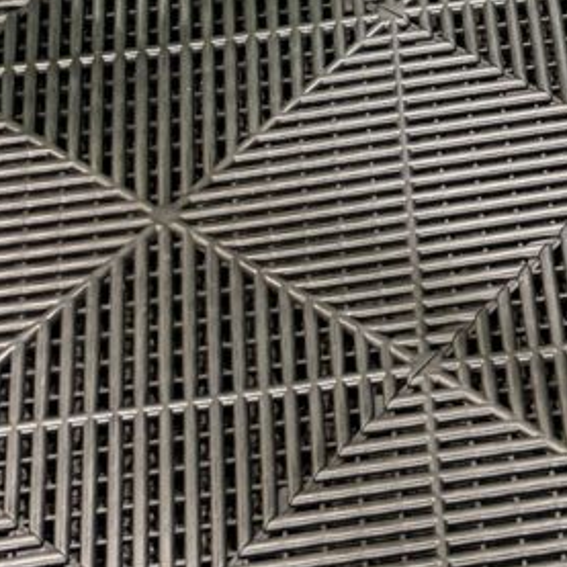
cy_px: -772
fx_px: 3150
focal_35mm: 170
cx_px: 743
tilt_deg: -27.8
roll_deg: +2.2
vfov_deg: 9.3
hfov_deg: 10.1
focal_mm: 5.96
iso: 400
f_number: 1.6
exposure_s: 1/60
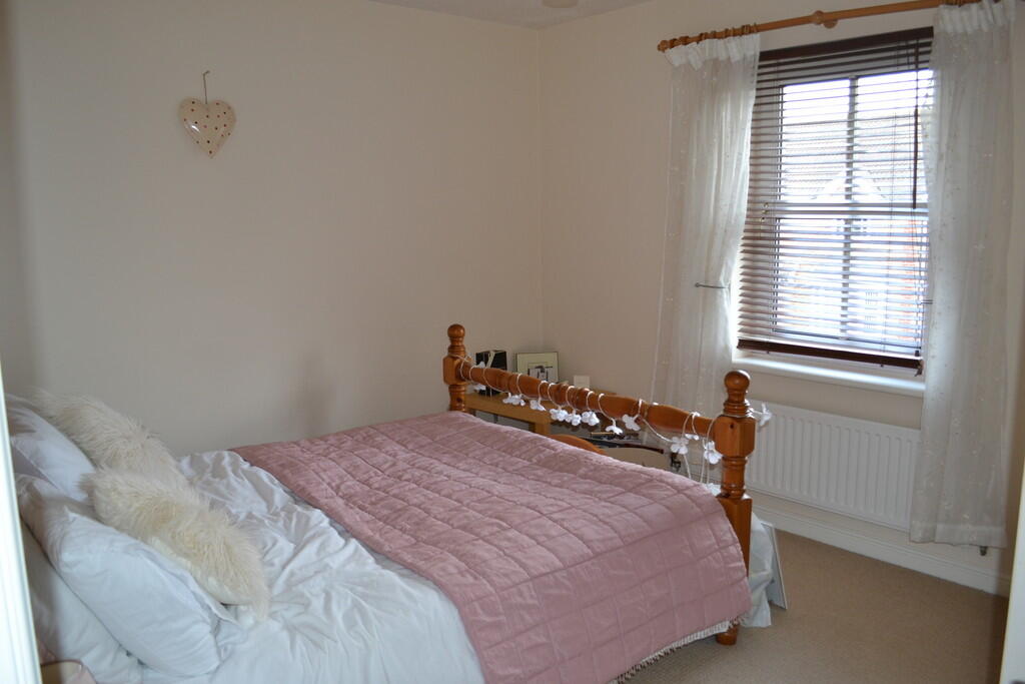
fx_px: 769
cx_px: 512
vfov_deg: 47.9
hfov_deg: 67.4
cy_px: 342
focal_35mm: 27
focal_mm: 18
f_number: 4
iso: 400
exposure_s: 1/60
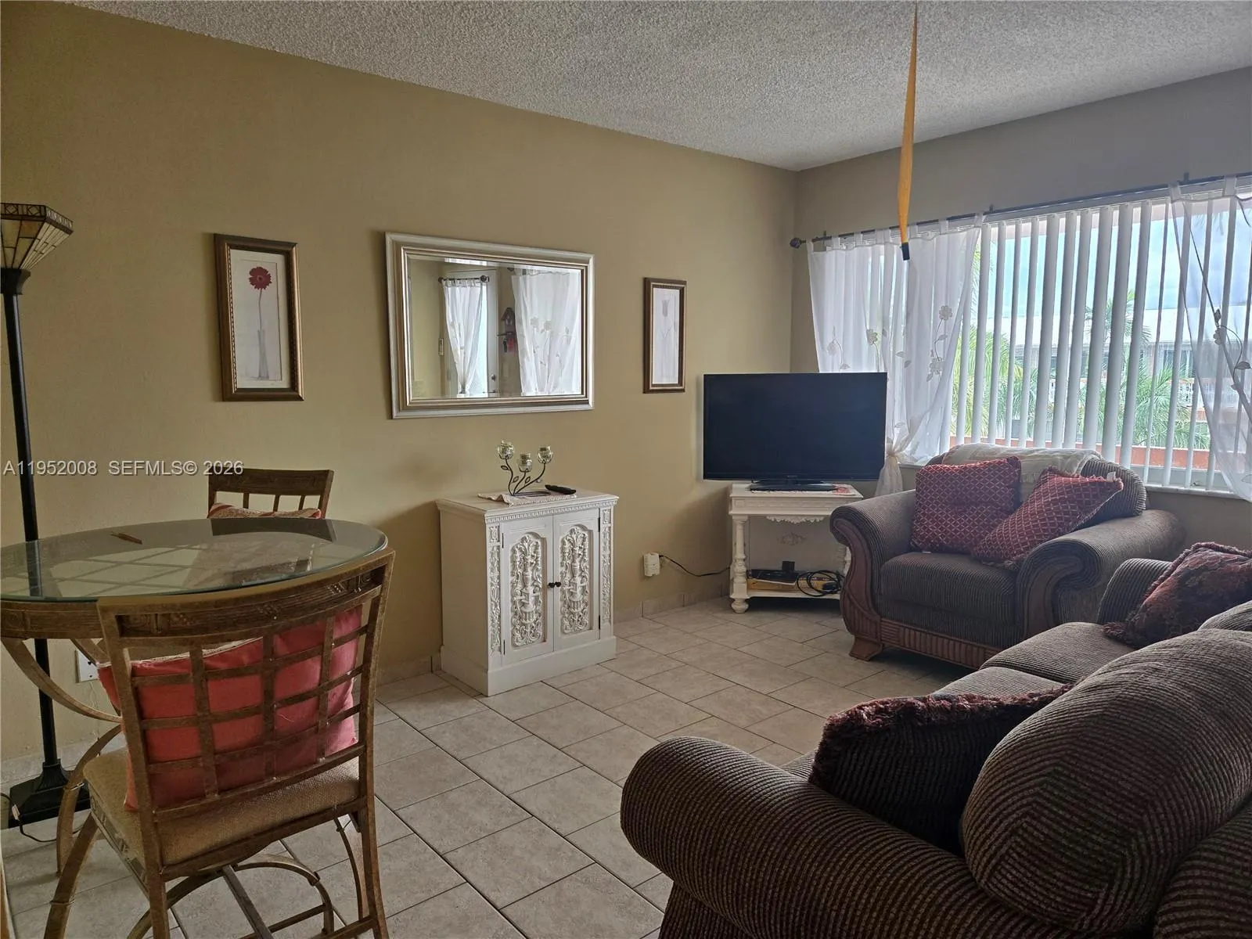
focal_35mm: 23
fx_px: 832
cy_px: 470
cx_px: 626
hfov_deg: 73.9
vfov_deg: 58.9
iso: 125
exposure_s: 1/120
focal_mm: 5.4
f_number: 1.8
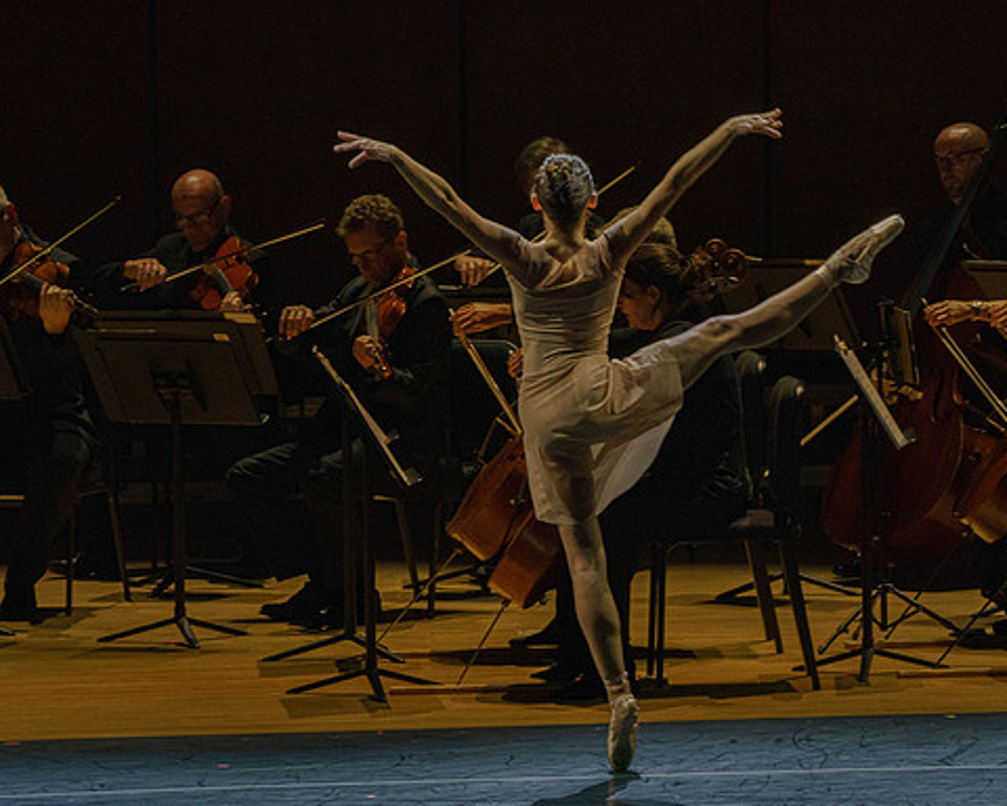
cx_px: 591
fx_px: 11266
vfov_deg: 4.1
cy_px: 431
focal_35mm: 378
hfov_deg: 5.1
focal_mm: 285
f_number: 13
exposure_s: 1/250
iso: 4000
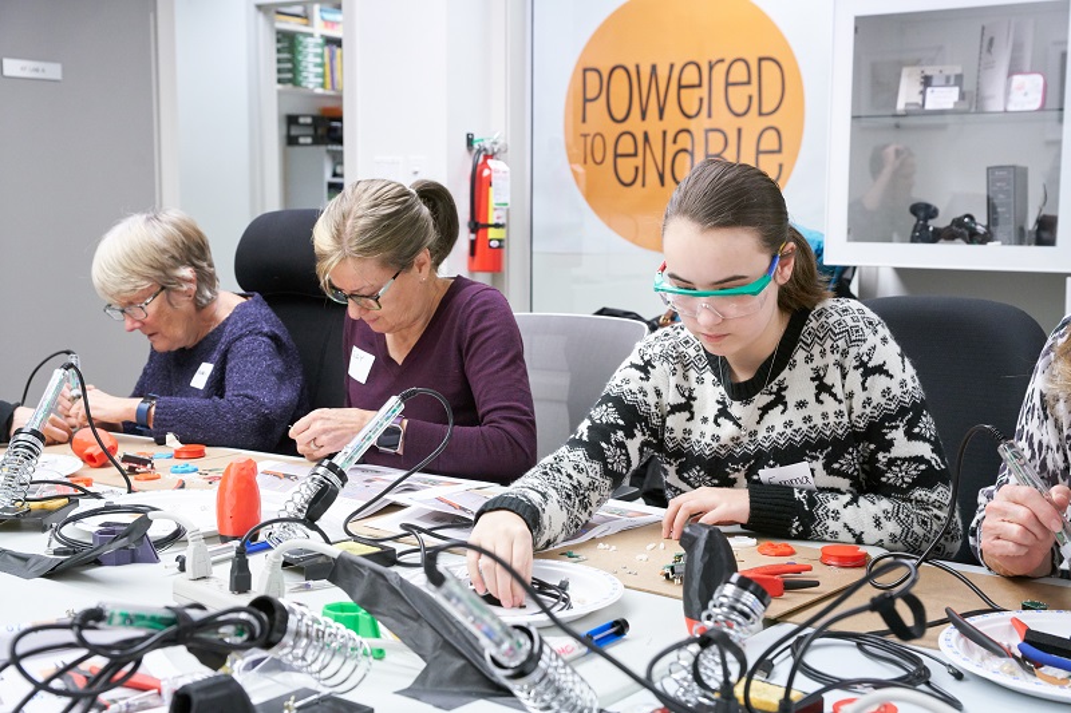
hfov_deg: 39.6
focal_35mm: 50
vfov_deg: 27.0
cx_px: 536
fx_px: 1487
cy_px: 356
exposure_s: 1/80
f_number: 6.3
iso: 3200
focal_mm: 50
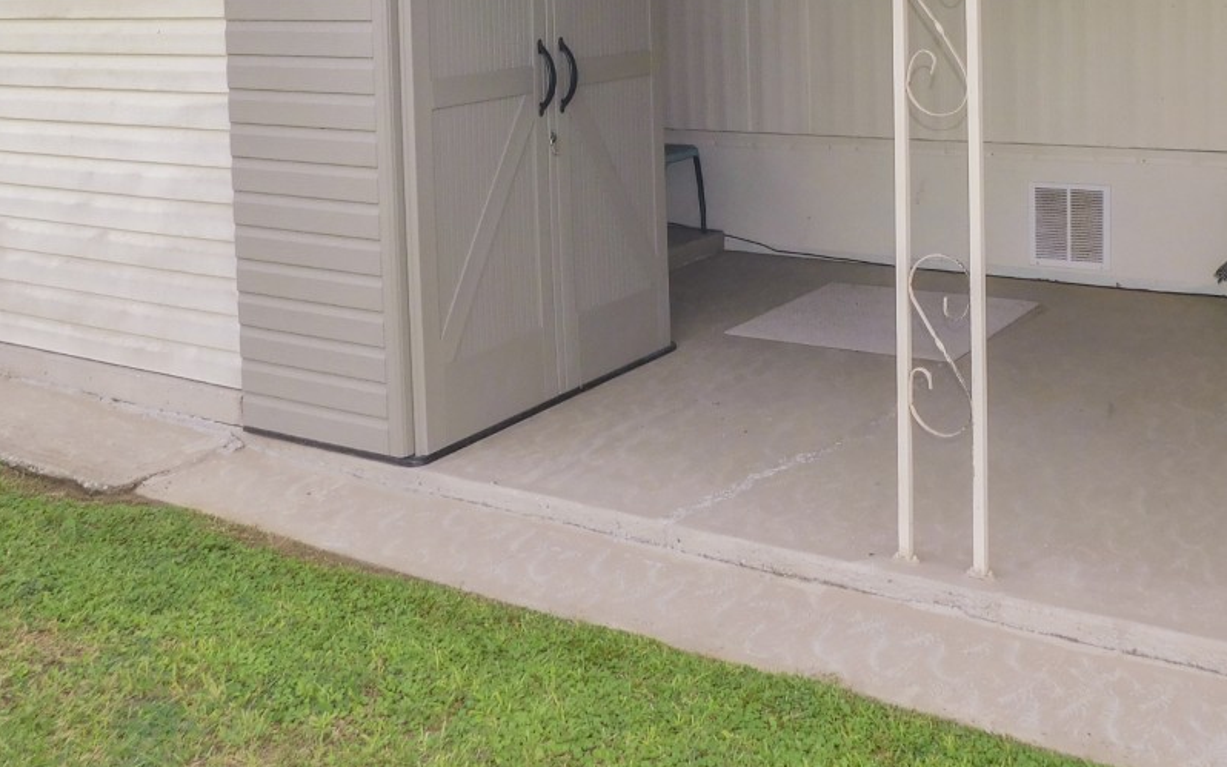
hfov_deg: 45.1
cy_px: -48
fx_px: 1472
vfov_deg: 27.1
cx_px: 723
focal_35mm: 44
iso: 125
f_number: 3
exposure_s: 1/640
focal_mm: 4
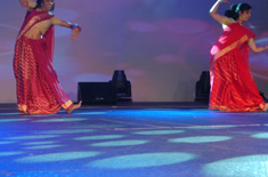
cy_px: 42
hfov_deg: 22.2
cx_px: 103
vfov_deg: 14.7
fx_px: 683
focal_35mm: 92
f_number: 2.8
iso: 400
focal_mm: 24
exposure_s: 1/50
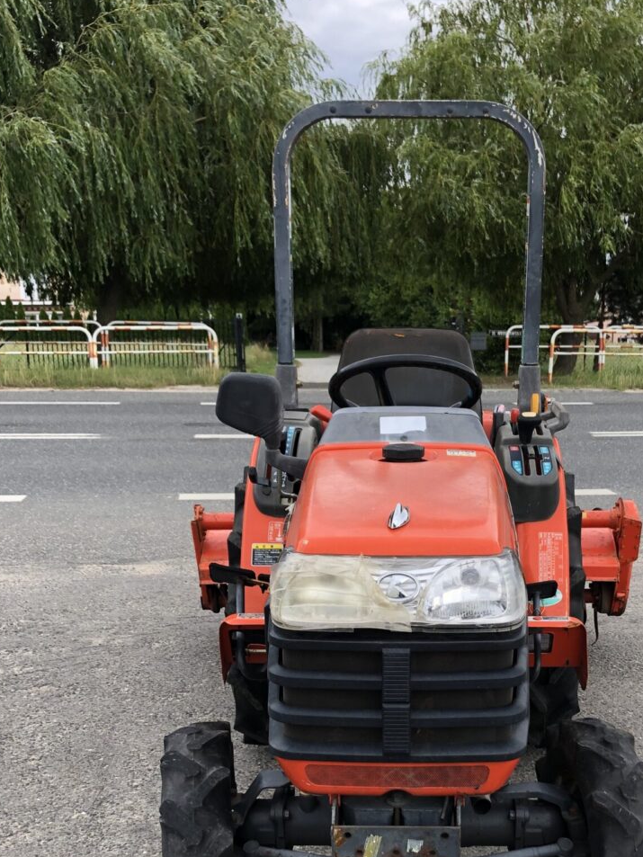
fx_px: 1164
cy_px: 593
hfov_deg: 30.8
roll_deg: +0.9
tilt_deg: -12.1
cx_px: 397
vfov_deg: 39.8
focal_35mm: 47
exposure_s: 1/397
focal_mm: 3.99
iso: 20
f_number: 1.8
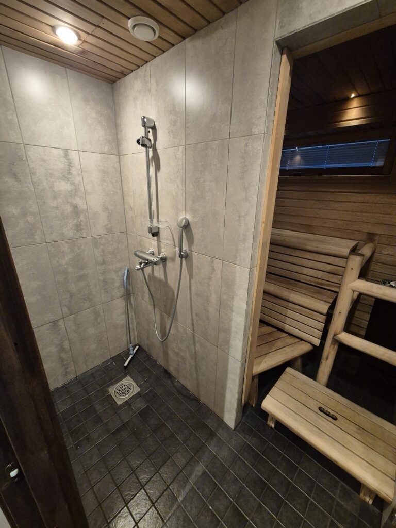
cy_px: 264
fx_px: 198
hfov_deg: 89.9
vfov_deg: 106.2
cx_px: 198
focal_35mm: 13
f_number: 2.2
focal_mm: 2.2
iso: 1000
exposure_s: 1/50
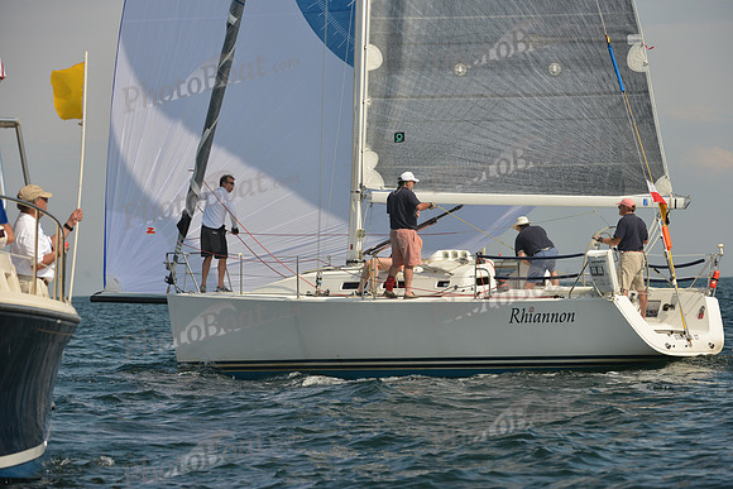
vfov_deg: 6.9
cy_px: 244
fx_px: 4073
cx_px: 366
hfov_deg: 10.3
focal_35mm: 200
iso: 320
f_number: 7.1
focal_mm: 200
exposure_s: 1/1250
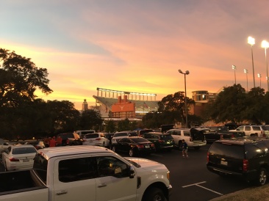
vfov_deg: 48.2
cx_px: 134
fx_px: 225
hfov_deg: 61.7
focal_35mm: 29
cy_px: 100
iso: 64
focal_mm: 4.15
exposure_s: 1/30
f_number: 2.2
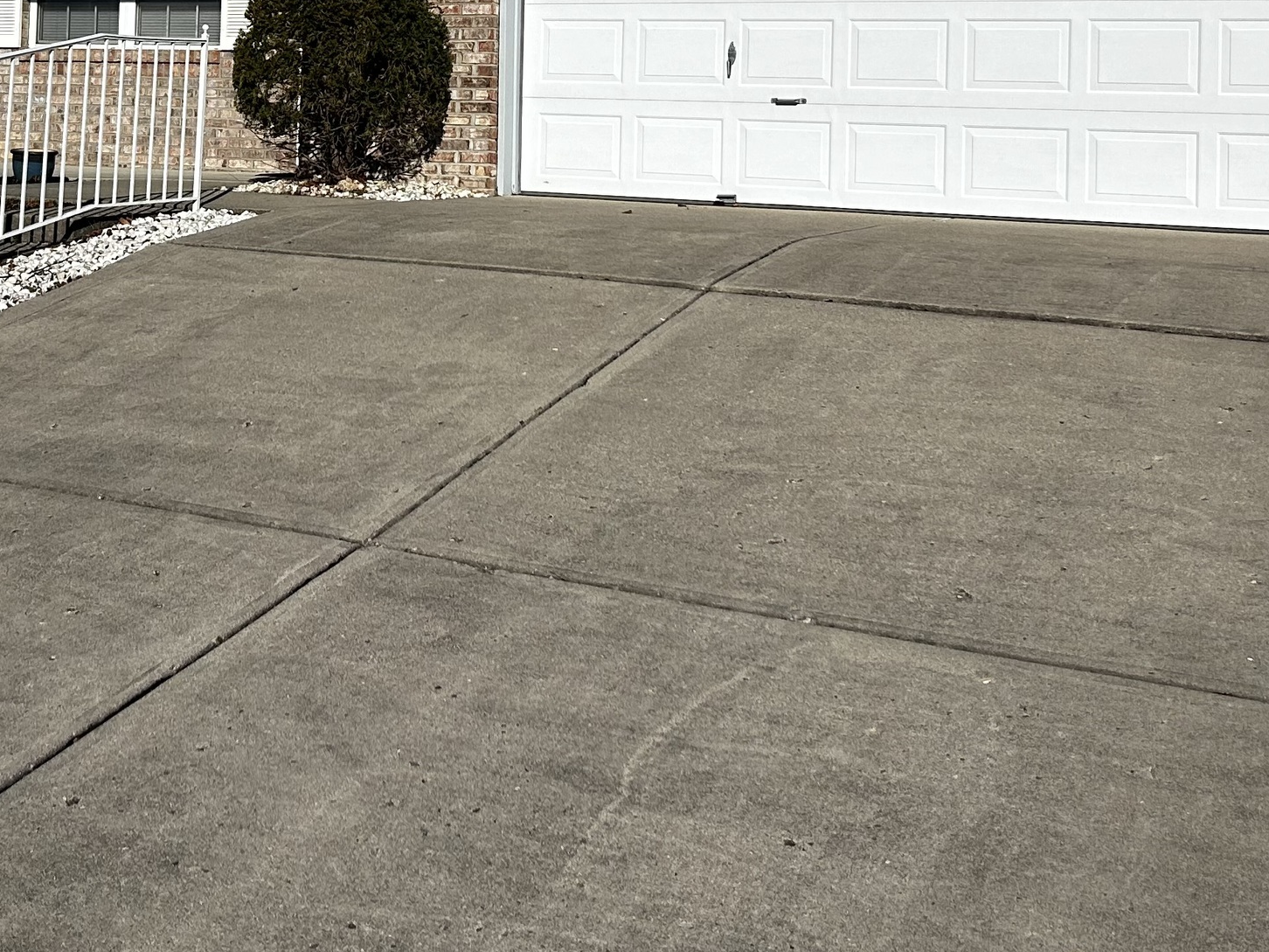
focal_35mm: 55
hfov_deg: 34.4
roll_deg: -1.6
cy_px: 31
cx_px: 359
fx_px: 2016
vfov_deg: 25.4
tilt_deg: +2.2
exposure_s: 1/8696
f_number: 1.5
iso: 50
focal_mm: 5.7
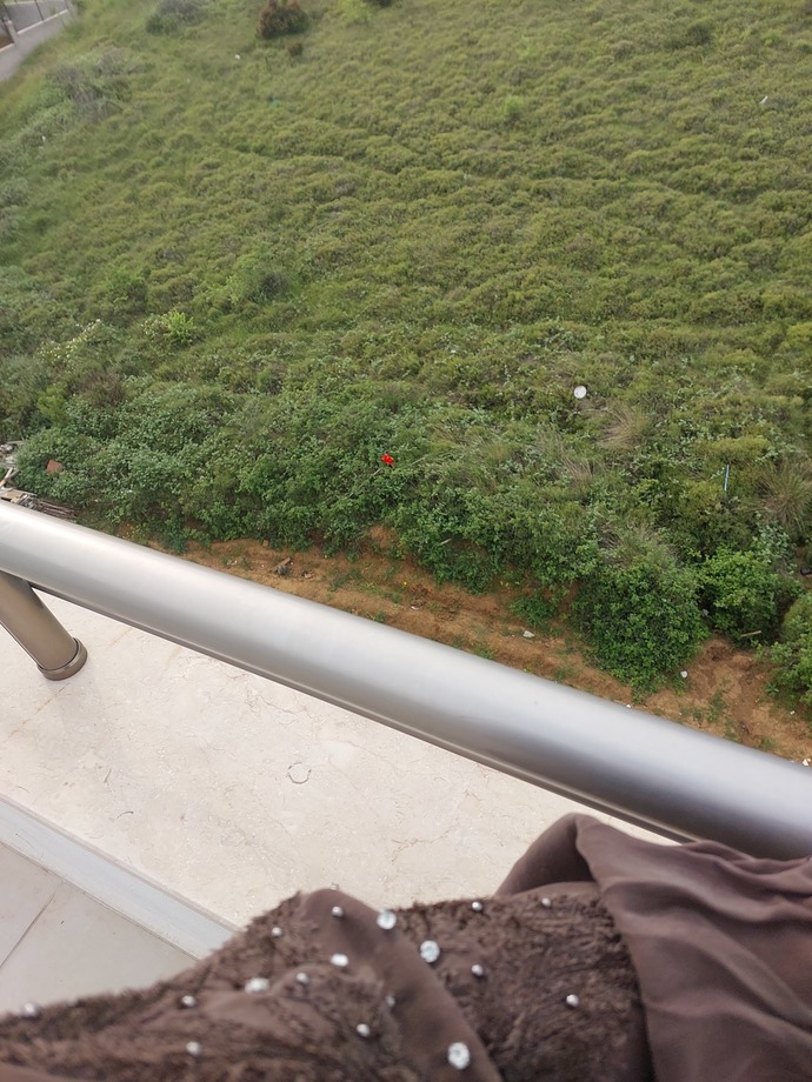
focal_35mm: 23
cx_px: 406
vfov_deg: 73.9
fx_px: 719
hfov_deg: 58.9
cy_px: 541
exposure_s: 1/284
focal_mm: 5.06
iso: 25
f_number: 1.8
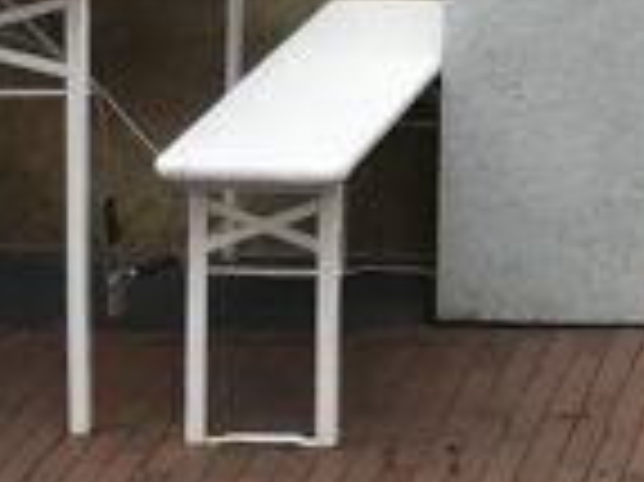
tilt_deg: +4.4
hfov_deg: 9.5
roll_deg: +1.0
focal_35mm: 201
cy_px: -910
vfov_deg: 6.7
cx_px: 1067
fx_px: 3736
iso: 20
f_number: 1.8
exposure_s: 1/1126
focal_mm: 3.99
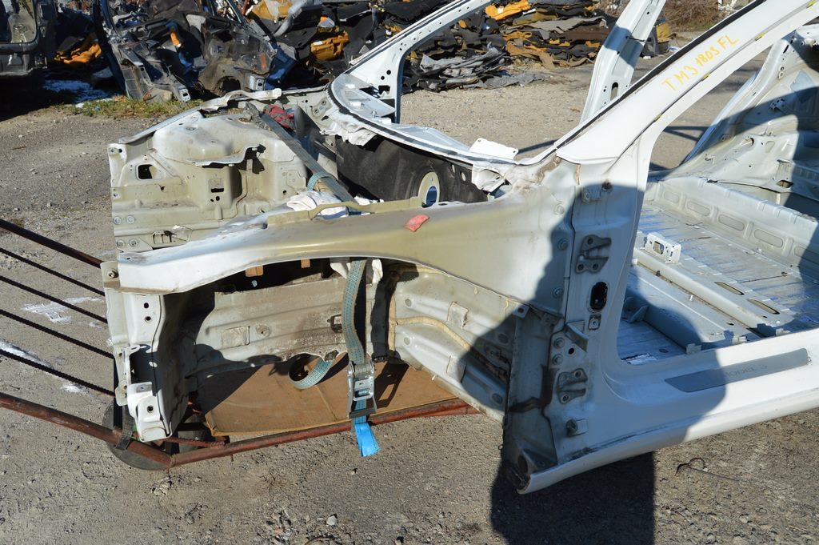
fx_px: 648
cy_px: 272
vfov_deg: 45.6
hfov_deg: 64.6
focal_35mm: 28
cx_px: 410
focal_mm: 19
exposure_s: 1/320
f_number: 9
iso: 100
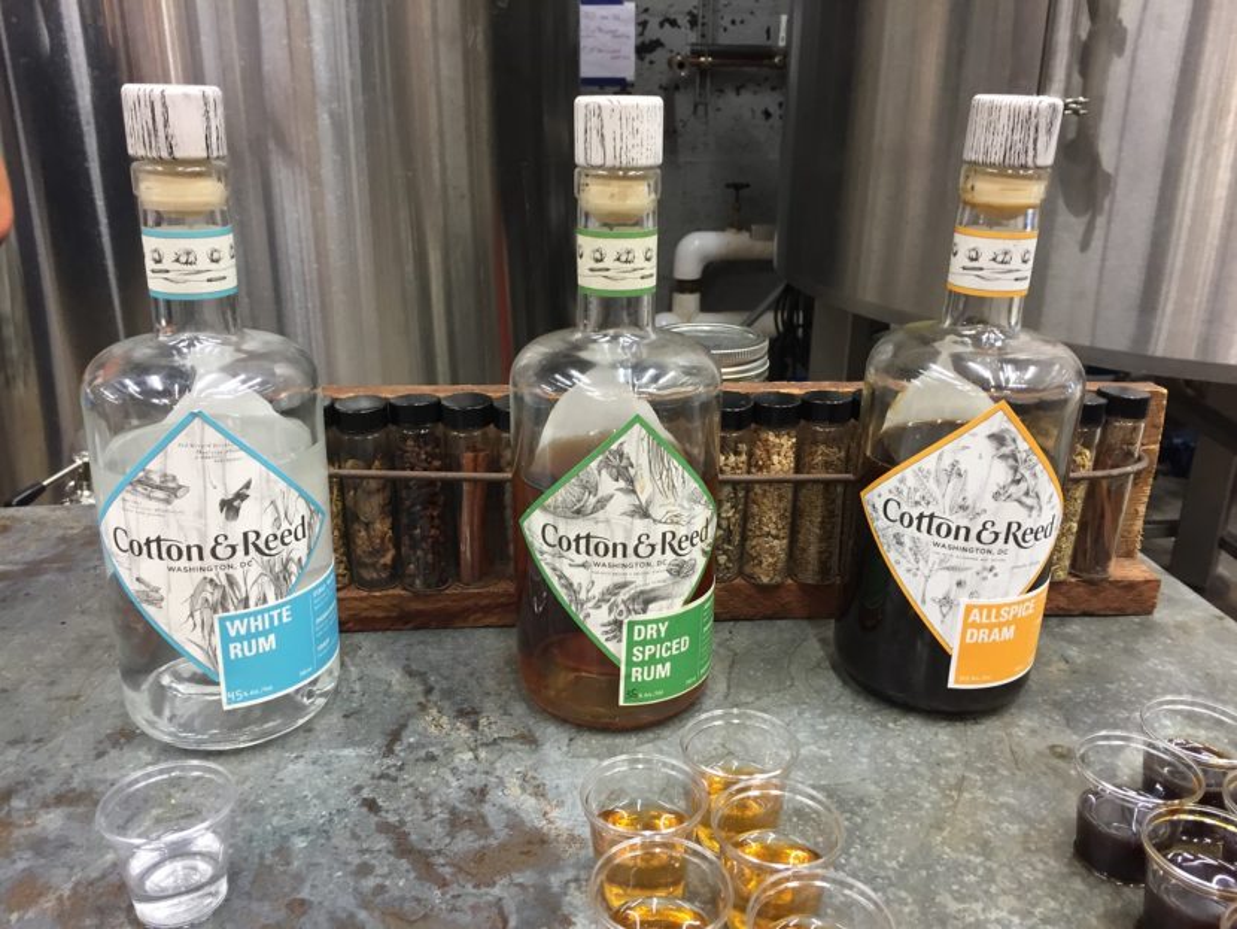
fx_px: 1037
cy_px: 464
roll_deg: -1.8
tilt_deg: -21.6
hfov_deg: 61.6
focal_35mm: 29
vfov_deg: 48.3
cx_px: 618
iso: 80
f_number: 2.2
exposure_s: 1/30
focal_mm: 4.15
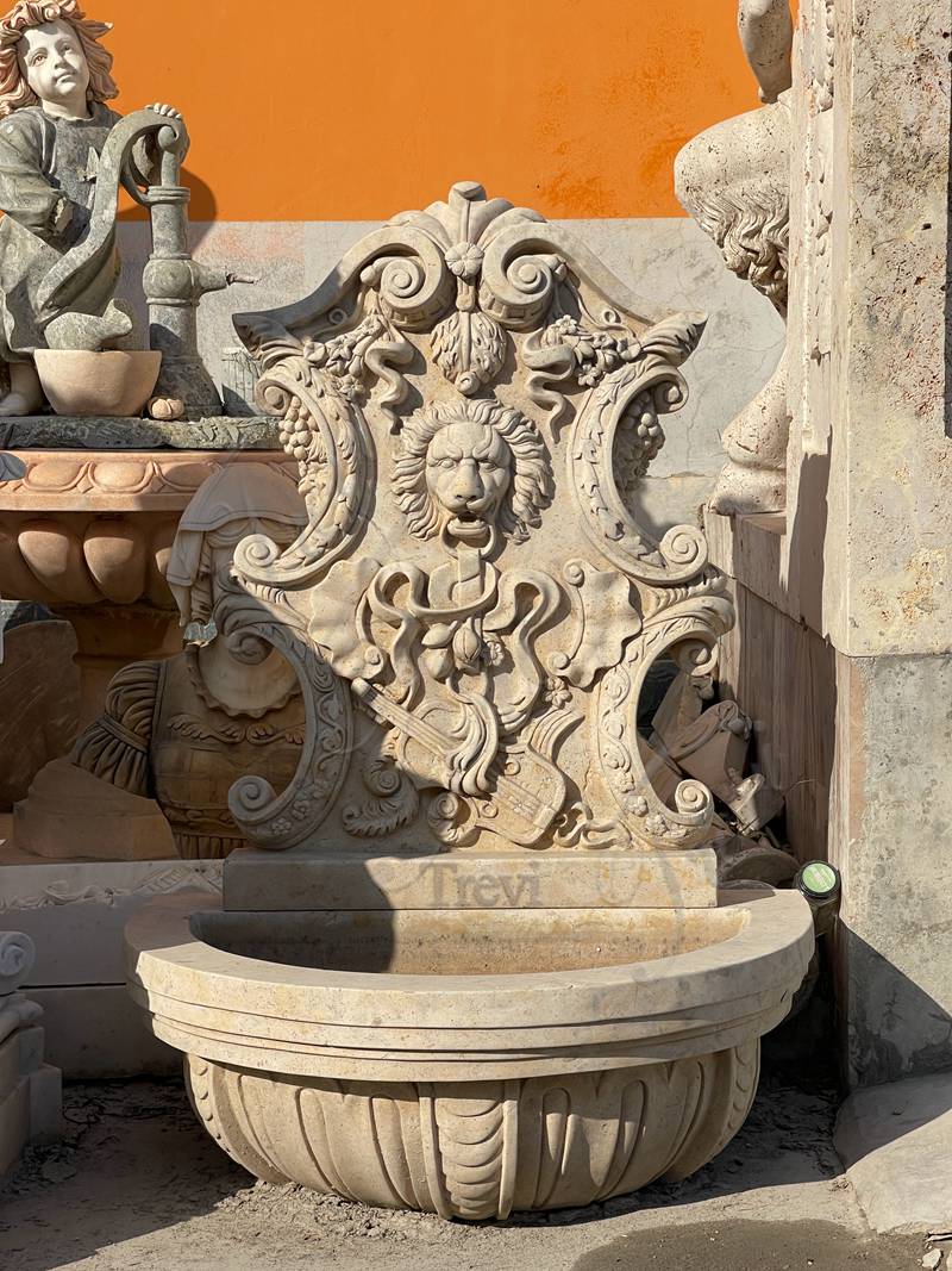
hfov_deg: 22.9
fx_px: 2347
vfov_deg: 30.3
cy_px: 636
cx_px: 476
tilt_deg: -4.9
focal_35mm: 64
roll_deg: +1.4
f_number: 2.2
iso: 20
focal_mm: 7.5
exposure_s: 1/1727
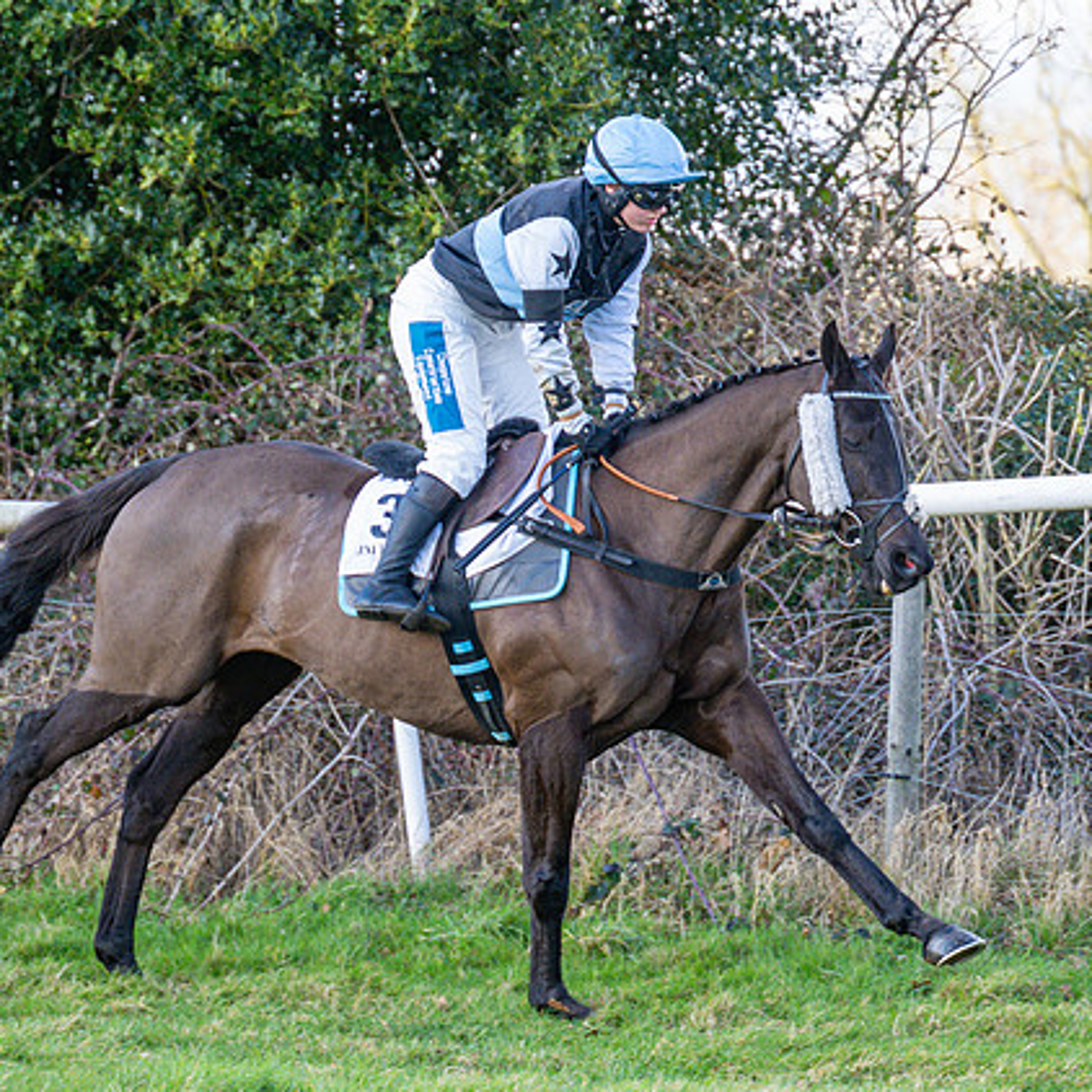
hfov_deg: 6.2
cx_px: 623
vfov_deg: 6.2
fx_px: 10029
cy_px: 626
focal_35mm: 281
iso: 800
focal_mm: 120
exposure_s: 1/800
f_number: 4
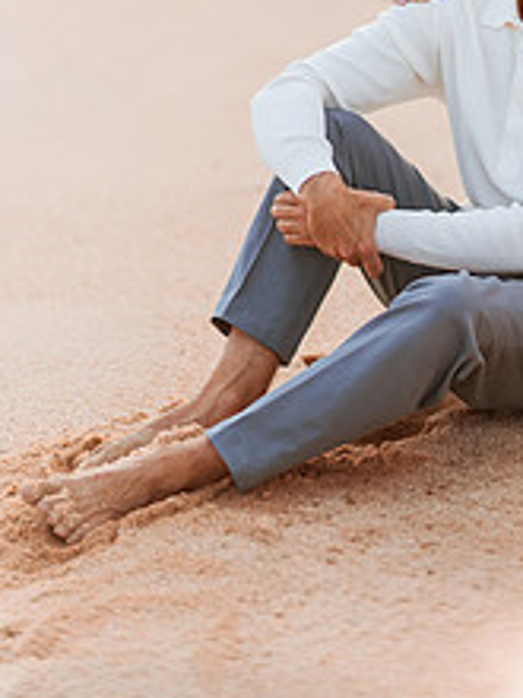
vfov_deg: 17.0
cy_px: 35
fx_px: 2297
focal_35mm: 114
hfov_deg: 12.9
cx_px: 472
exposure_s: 1/6400
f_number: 1.4
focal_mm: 58
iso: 250
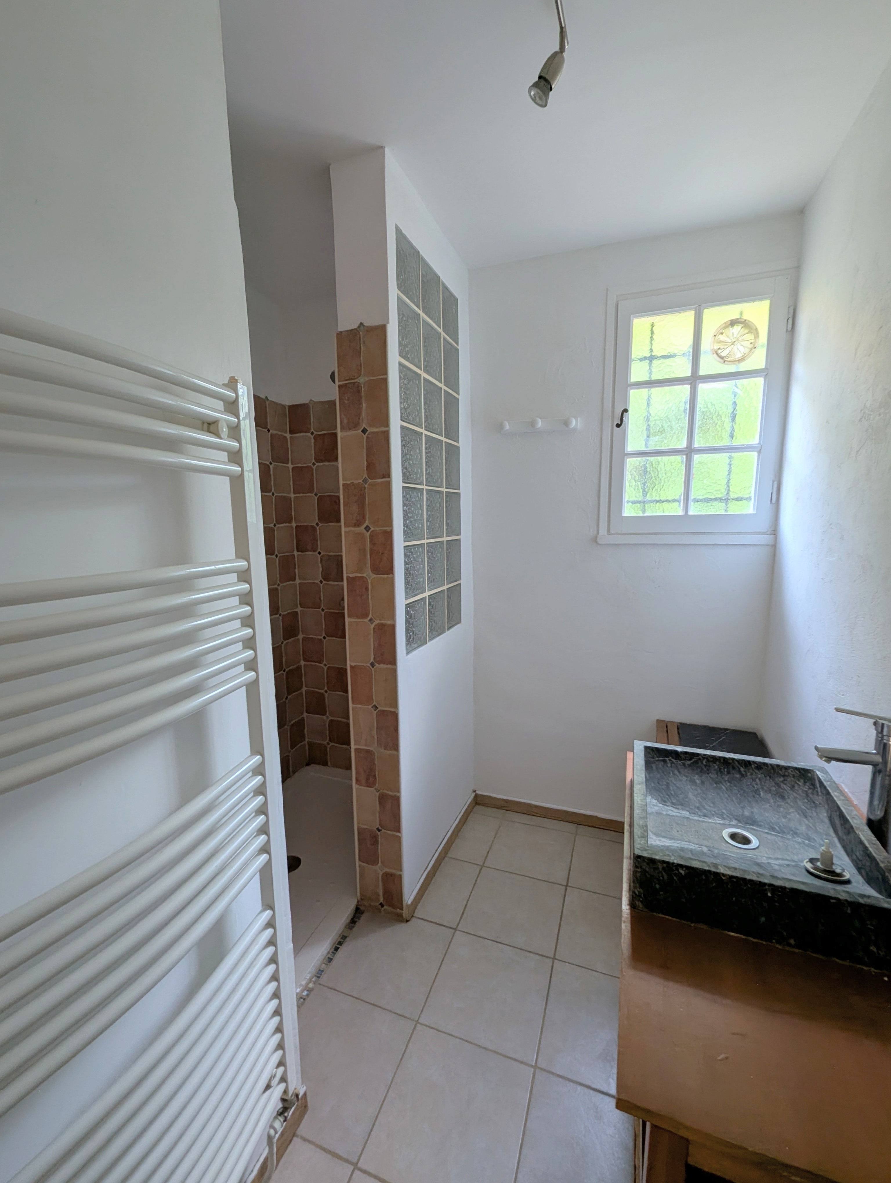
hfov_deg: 90.1
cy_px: 592
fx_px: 445
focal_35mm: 13
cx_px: 446
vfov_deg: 106.1
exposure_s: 1/23.8
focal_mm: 1.95
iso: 343
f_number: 2.2
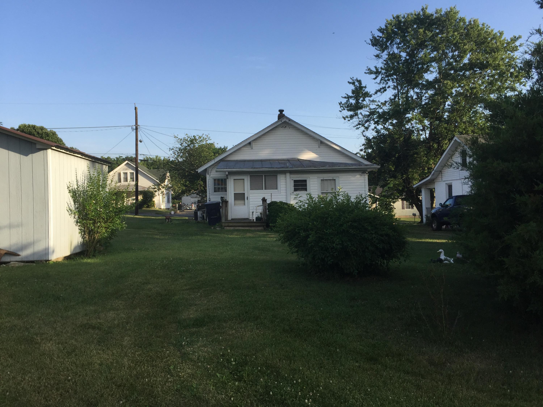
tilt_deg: -0.4
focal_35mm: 29
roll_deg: +1.0
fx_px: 455
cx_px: 272
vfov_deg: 48.2
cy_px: 204
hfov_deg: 61.7
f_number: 2.2
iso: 32
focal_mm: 4.15
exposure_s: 1/824
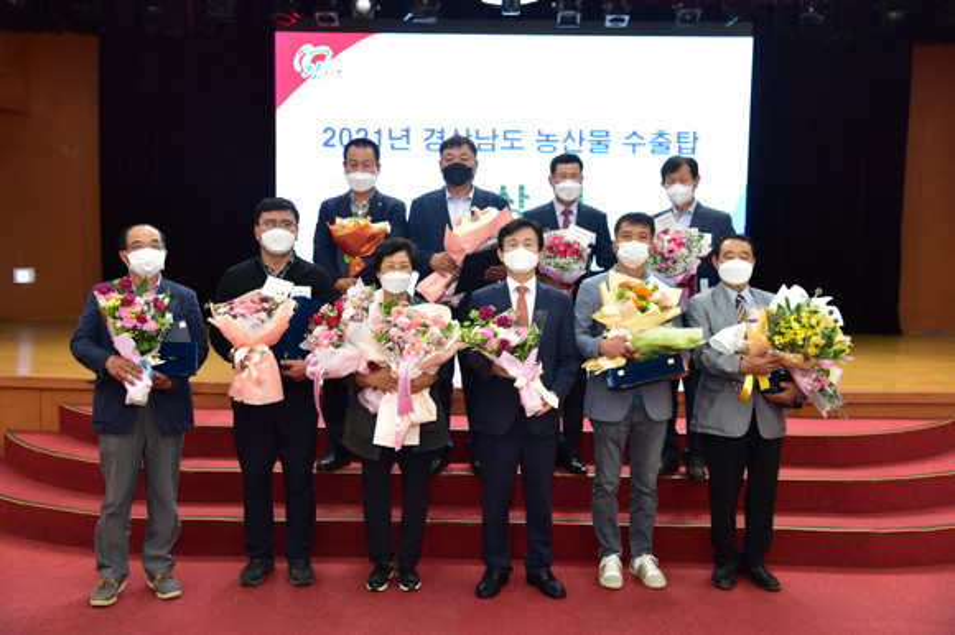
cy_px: 318
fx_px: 928
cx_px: 478
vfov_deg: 37.8
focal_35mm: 35
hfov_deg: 54.5
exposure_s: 1/250
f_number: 4
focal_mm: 35
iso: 6400
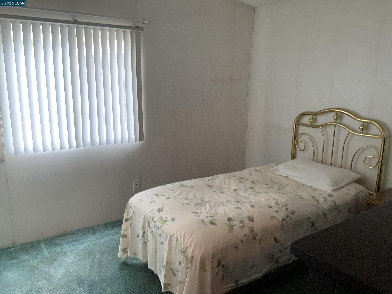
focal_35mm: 29
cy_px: 147
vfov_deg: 48.2
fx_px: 328
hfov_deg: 61.7
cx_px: 196
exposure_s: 1/60
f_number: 1.8
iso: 80
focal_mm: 3
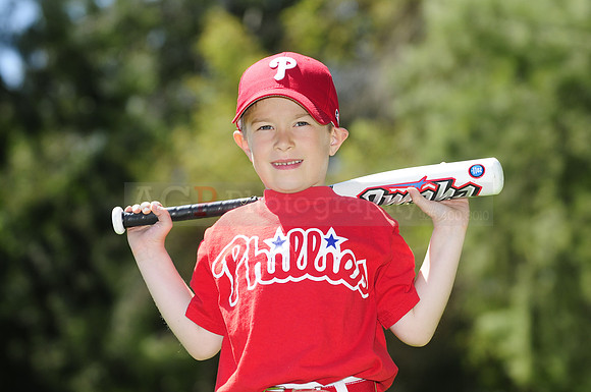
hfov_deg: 11.8
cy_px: 196
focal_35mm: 174
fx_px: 2852
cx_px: 296
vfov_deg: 7.9
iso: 200
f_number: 4.5
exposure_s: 1/800
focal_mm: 116
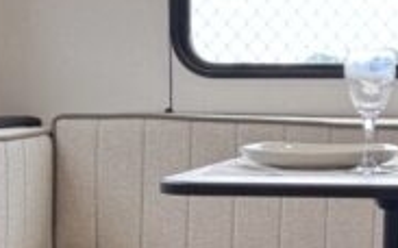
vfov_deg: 12.2
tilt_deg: -1.3
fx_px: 1160
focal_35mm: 107
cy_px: 113
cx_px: 422
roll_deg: +1.0
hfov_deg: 18.8
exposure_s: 1/121
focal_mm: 6.76
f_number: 1.78
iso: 200
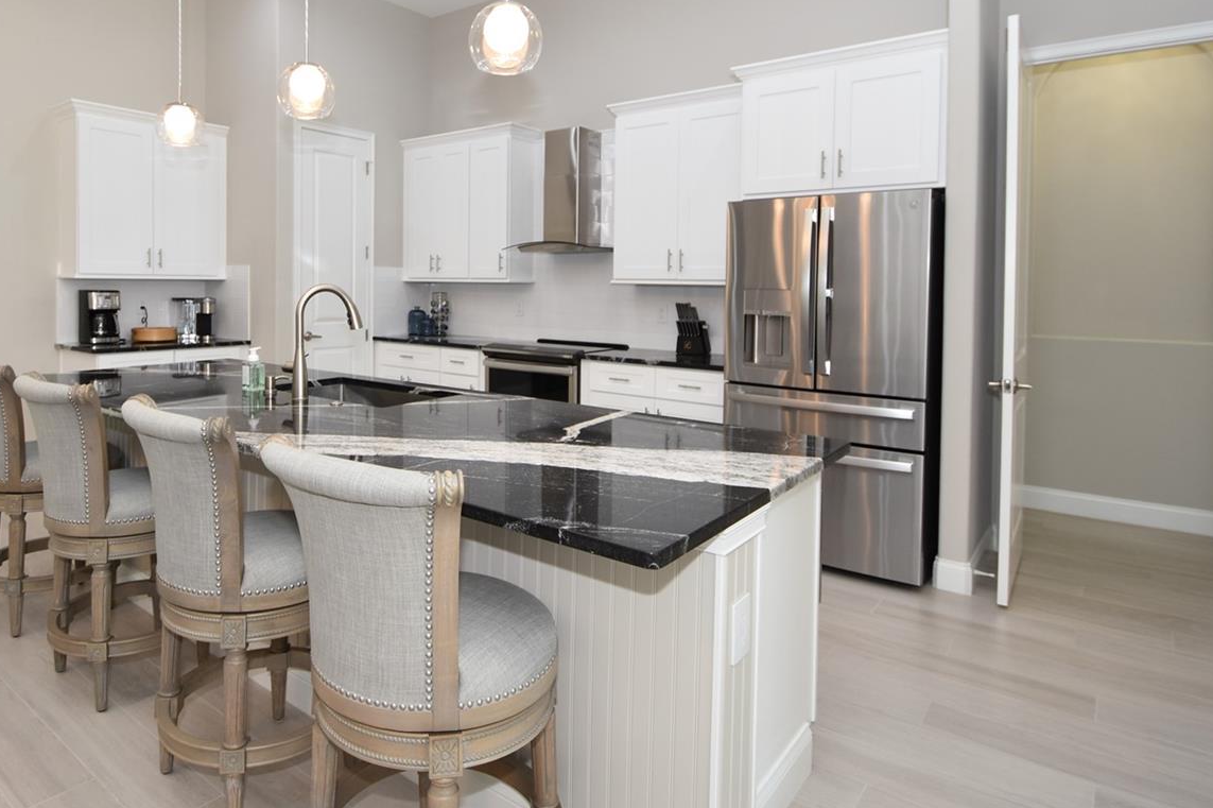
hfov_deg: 80.4
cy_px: 322
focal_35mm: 21
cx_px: 497
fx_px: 707
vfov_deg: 58.9
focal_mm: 10
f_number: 4
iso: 250
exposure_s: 1/60
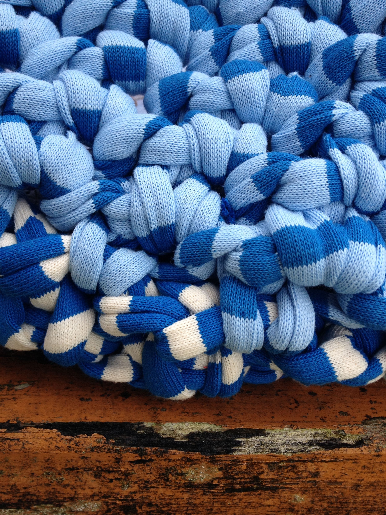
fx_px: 520
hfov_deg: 40.7
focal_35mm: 35
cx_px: 193
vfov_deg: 52.6
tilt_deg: -26.3
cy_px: 258
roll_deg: -1.5
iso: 50
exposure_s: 1/122
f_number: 2.4
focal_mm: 4.28
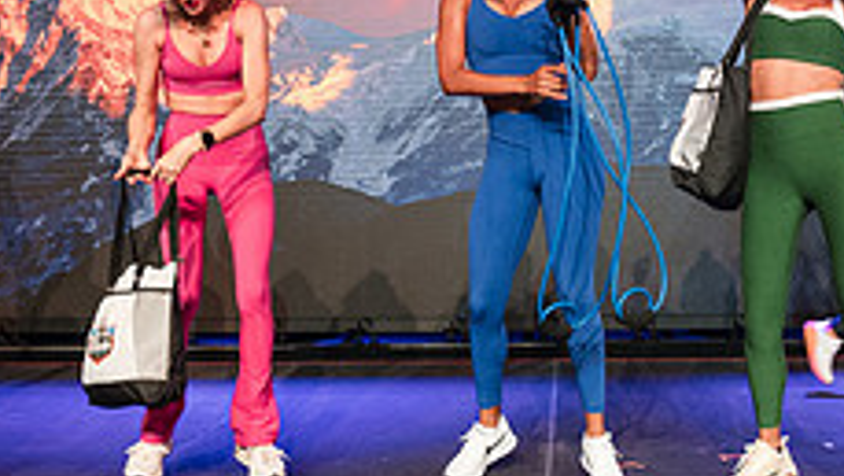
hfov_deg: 39.1
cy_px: 79
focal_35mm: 53
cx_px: 490
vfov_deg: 22.3
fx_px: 1187
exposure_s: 1/160
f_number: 2.8
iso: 3200
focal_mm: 20
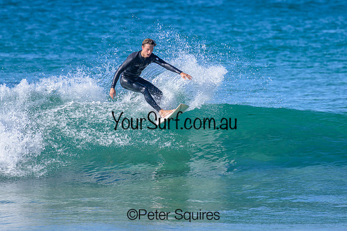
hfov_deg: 2.7
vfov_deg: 1.8
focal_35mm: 770
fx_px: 7425
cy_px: 82
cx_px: 188
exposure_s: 1/1000
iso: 320
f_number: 8
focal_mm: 560
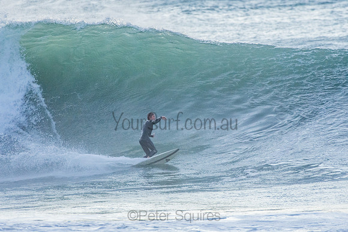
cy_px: 116
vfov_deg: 1.8
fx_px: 7251
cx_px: 174
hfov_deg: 2.7
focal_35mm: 750
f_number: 5.6
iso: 2800
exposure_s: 1/800
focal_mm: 500
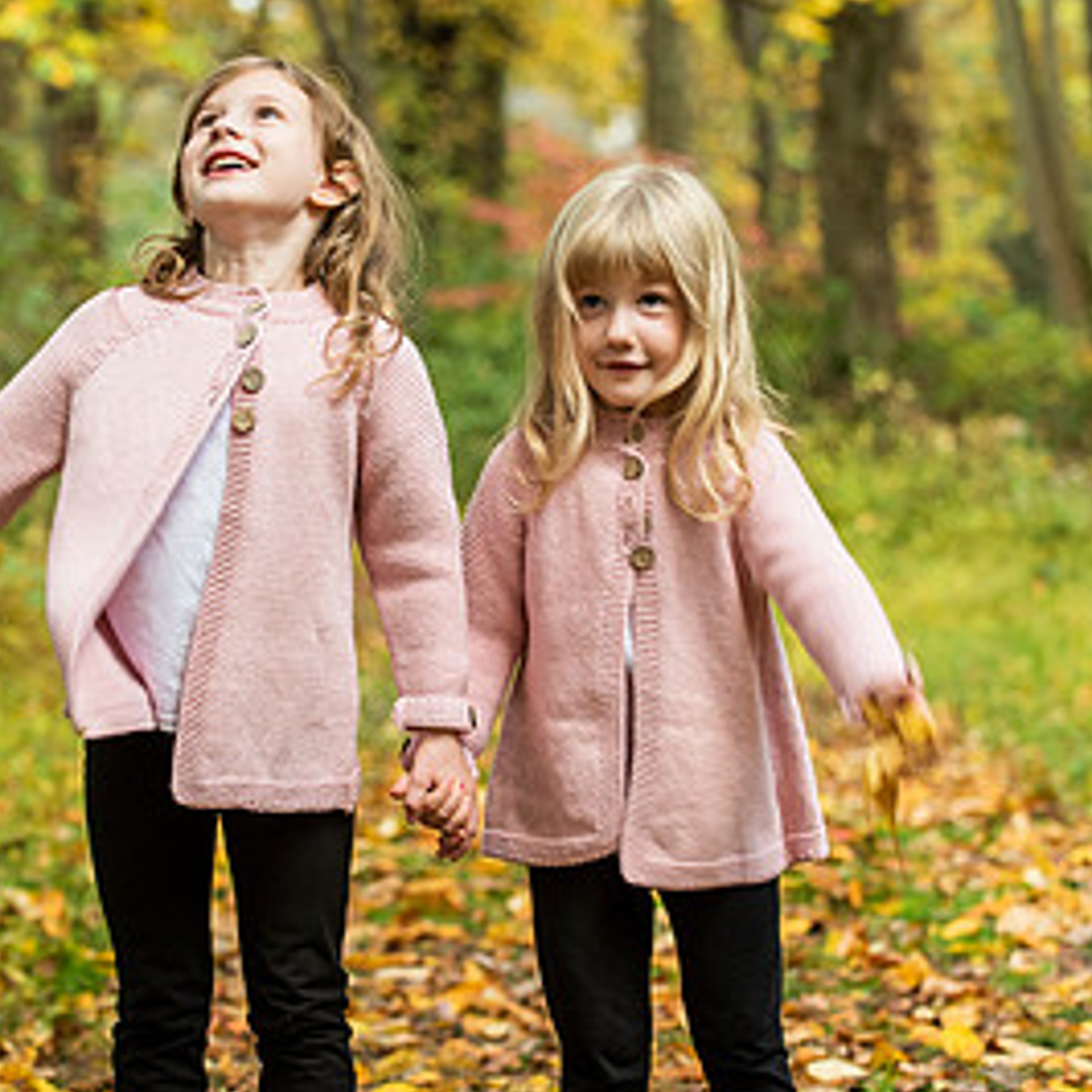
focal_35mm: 152
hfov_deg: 11.5
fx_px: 5425
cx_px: 411
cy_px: 528
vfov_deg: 11.5
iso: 640
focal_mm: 82
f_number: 4
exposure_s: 1/125
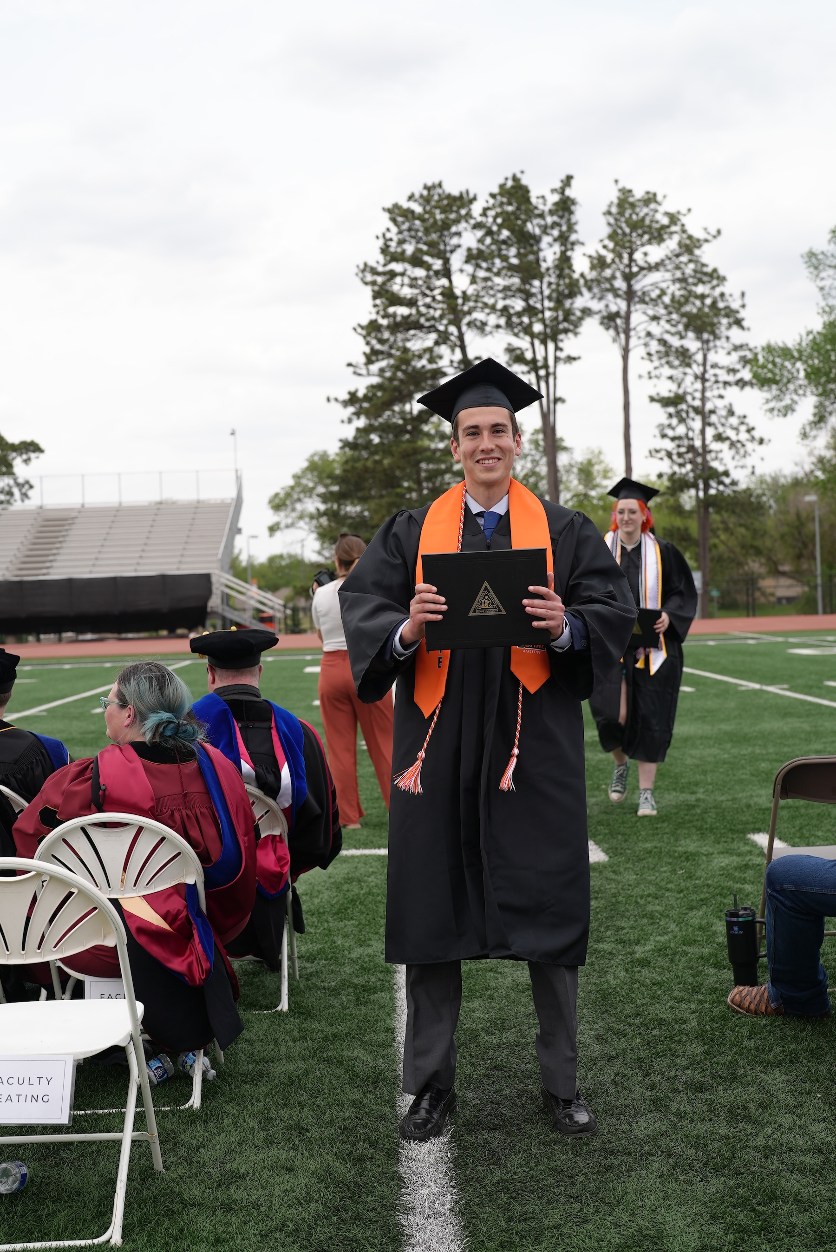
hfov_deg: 27.0
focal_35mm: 50
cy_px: 626
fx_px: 1739
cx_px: 418
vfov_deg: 39.6
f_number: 4.5
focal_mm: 50
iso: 80
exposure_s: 1/400
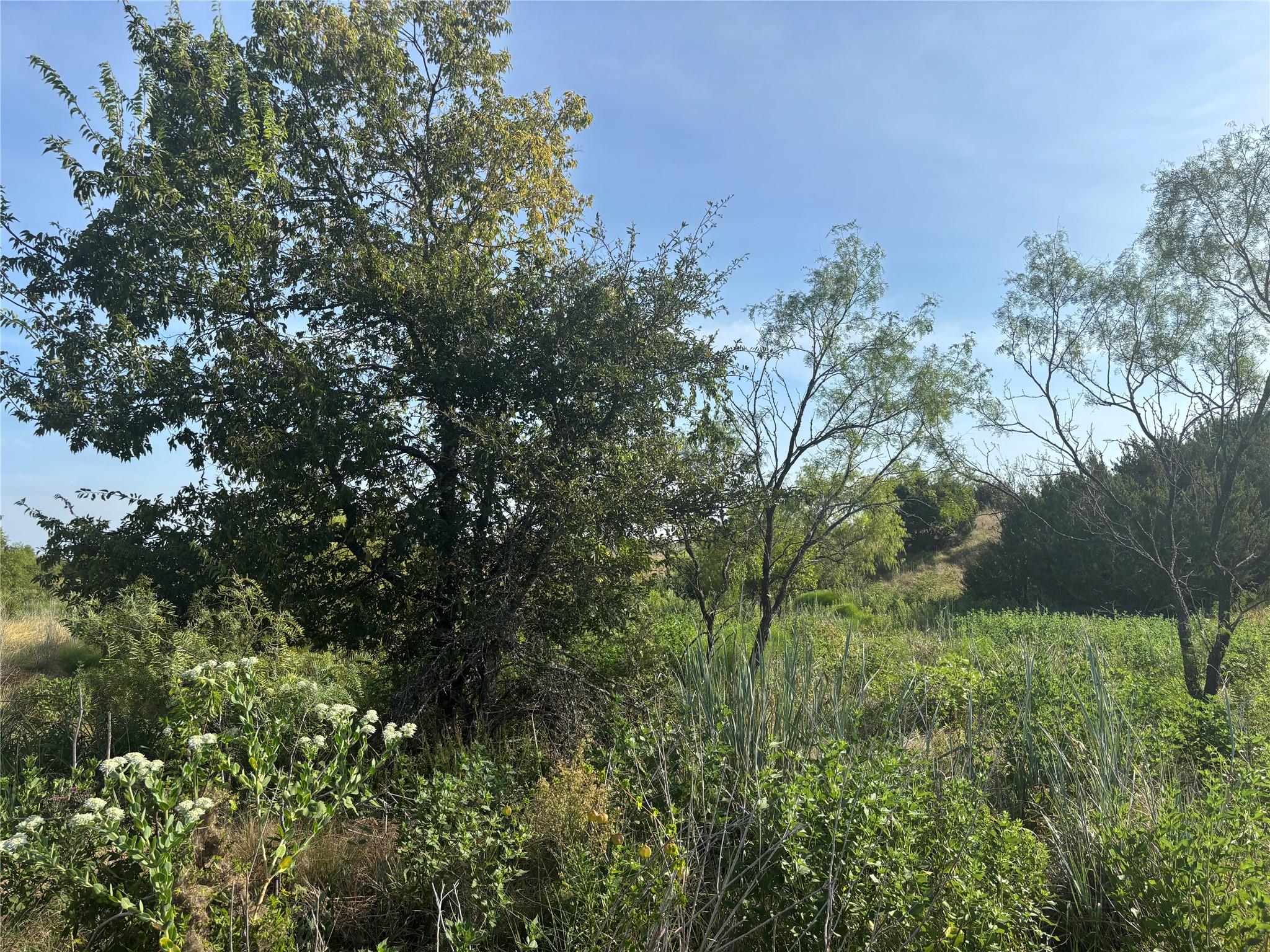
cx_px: 635
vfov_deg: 53.1
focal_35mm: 26
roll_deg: +0.9
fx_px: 954
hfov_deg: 67.3
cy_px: 476
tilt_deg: +3.8
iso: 50
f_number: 1.6
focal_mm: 5.96
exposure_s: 1/2571
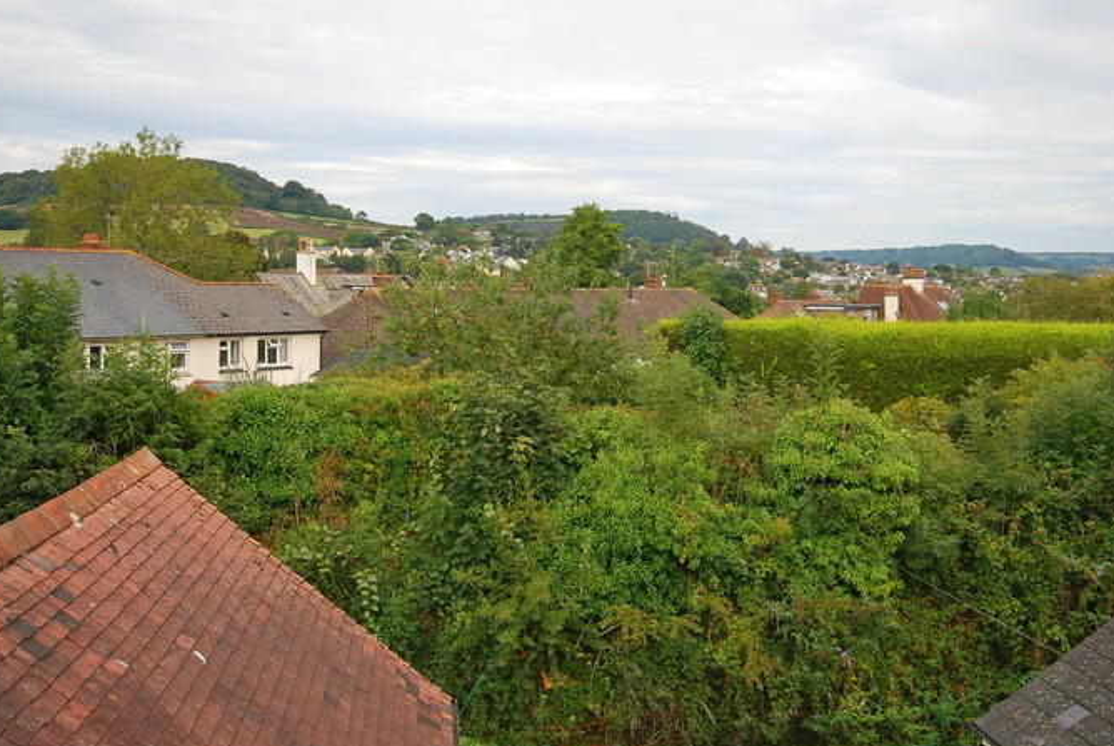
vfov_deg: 29.2
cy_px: 275
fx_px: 1425
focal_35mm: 46
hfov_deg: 42.7
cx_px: 590
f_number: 6.3
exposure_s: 1/160
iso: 100
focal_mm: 20
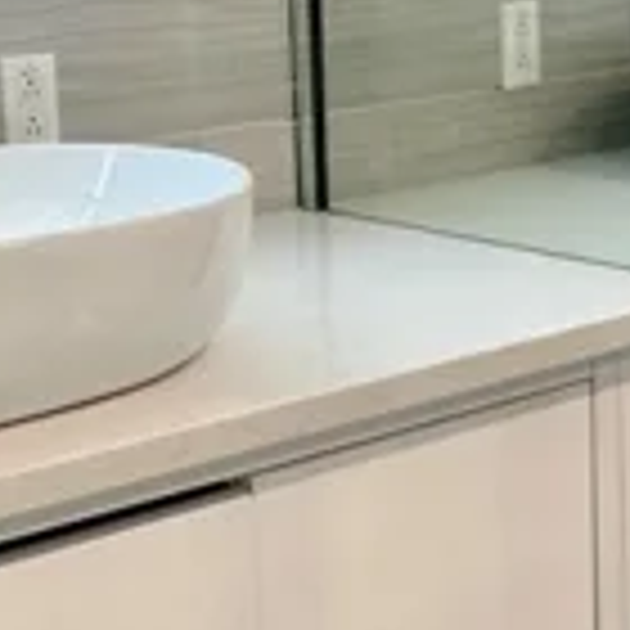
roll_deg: +3.4
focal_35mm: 66
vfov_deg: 25.6
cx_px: -92
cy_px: 108
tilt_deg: -6.4
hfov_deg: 24.1
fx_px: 1359
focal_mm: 2.22
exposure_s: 1/120
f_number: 2.2
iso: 125
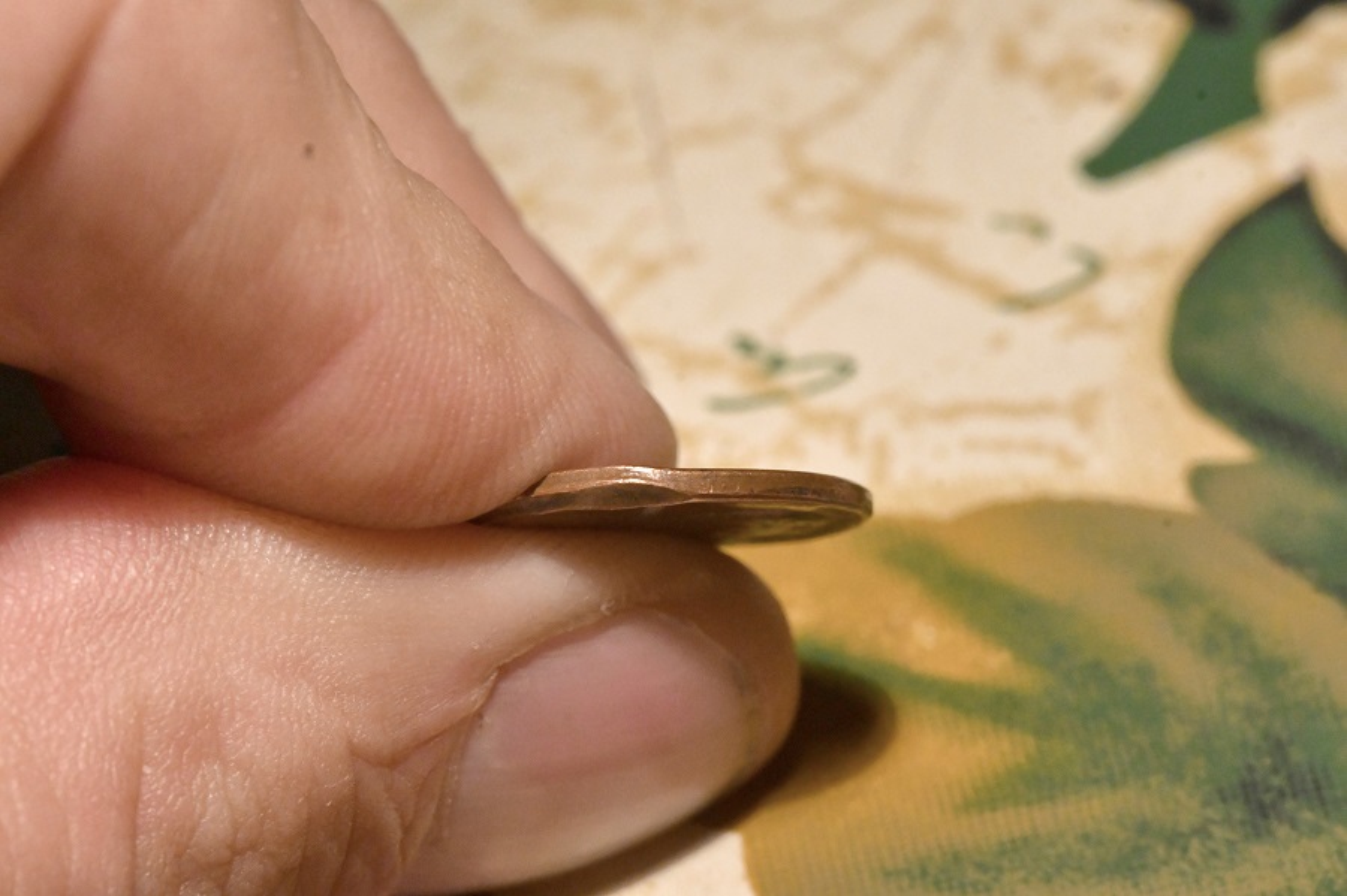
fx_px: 4768
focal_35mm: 128
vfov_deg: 10.7
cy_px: 448
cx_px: 674
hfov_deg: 16.1
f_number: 16
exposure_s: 1/125
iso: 3200
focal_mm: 85
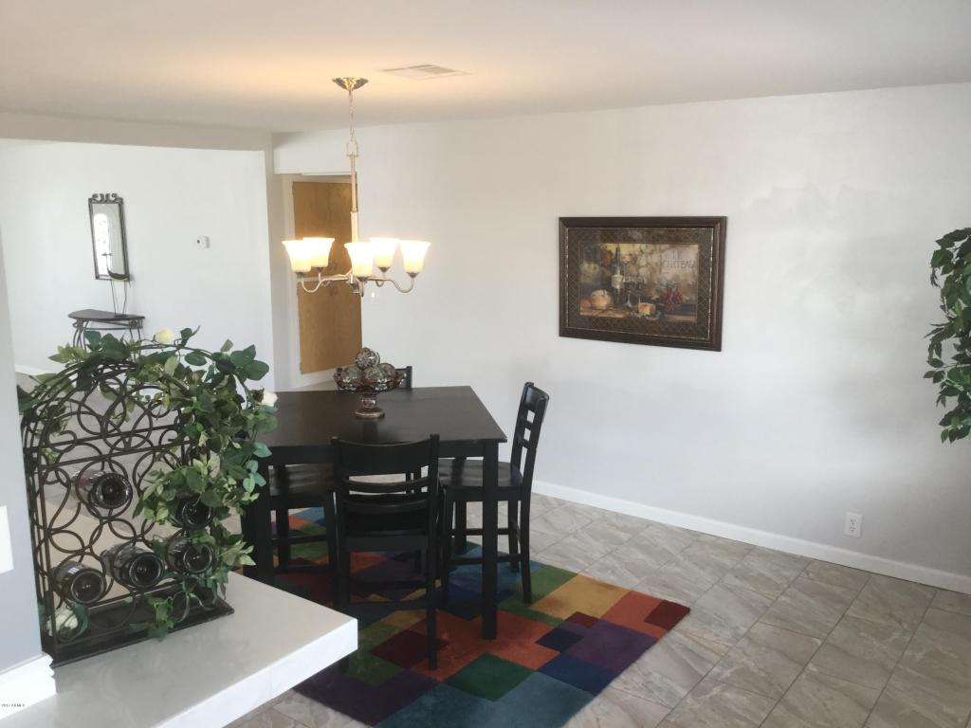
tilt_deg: -11.2
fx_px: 870
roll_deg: -0.7
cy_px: 364
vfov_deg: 45.4
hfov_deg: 58.4
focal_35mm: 31
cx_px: 486
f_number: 2.4
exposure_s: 1/40
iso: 25
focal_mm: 3.3
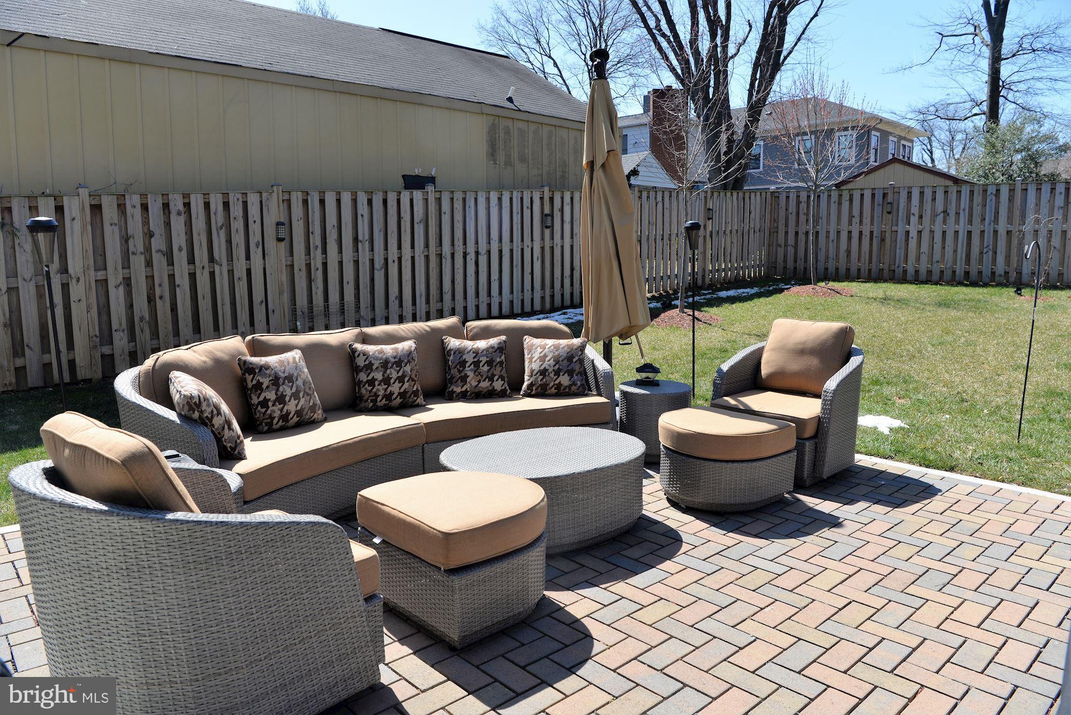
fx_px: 714
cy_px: 358
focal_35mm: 24
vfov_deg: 53.2
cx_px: 536
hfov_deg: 73.7
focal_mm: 24
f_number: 8
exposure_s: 1/250
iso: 125
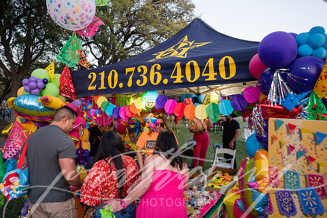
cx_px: 164
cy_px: 109
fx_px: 237
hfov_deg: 69.3
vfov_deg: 49.4
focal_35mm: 26
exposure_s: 1/320
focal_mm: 24
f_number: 4
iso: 1250
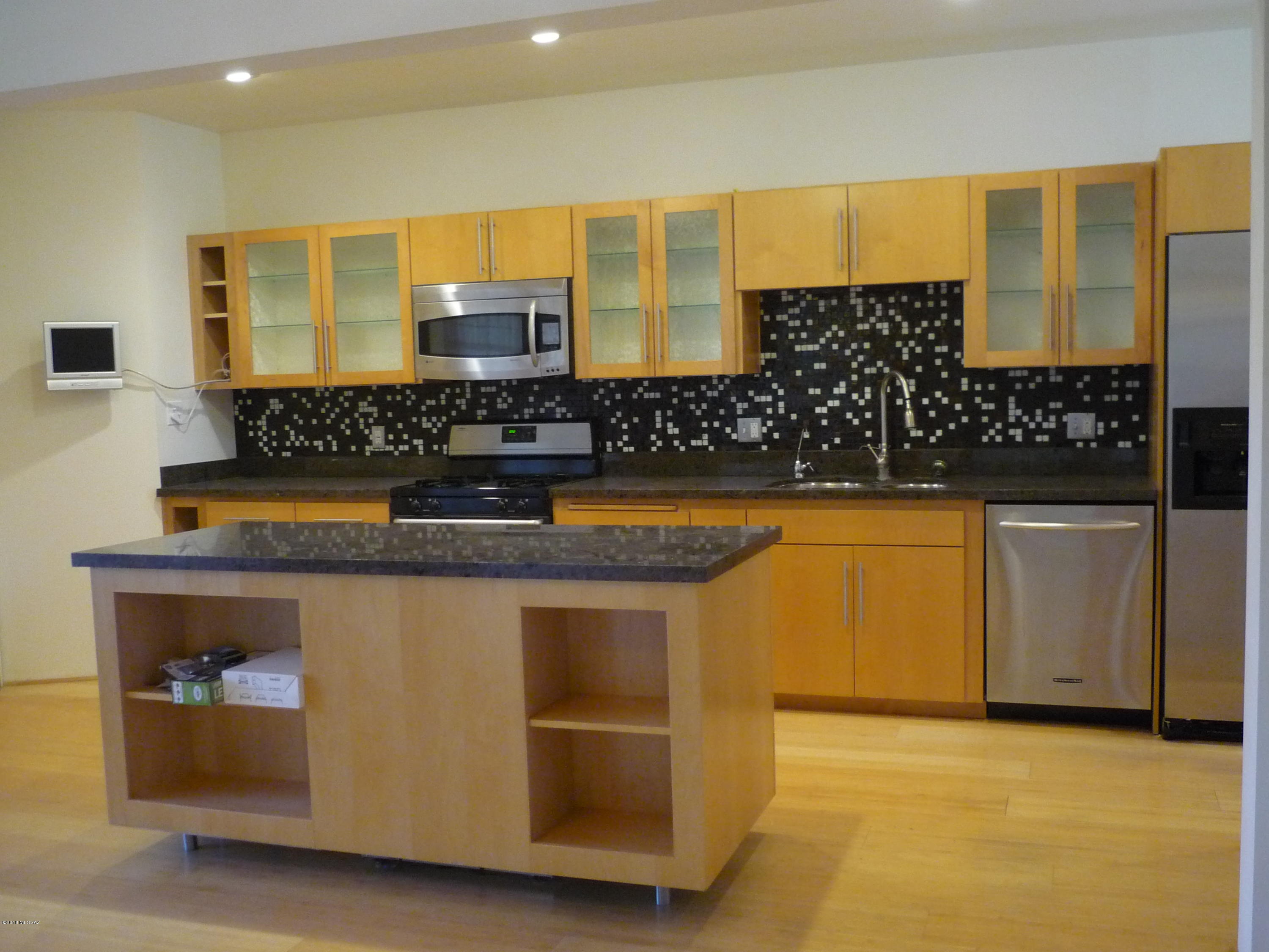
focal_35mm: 33
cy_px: 476
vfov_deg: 42.9
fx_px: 1210
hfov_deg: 55.4
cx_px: 634
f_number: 2.8
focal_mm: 5.5
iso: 400
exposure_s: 1/20
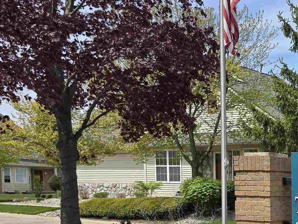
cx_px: 367
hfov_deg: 27.5
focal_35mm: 61
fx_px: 525
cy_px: 246
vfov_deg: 22.7
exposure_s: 1/720
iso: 12
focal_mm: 6.3
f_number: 1.7
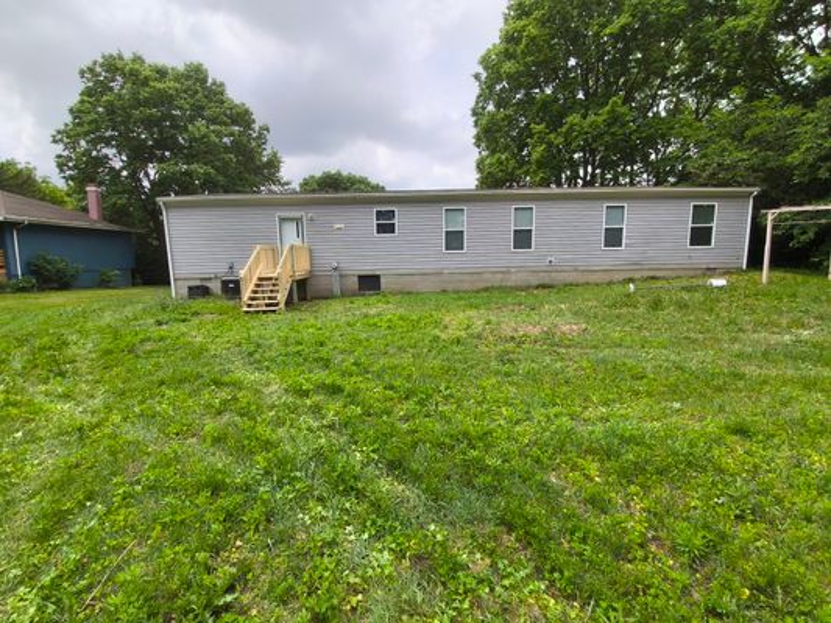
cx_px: 416
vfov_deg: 78.1
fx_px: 384
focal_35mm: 16
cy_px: 312
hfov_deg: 94.5
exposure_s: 1/1355
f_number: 2.2
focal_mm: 1.46
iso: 32
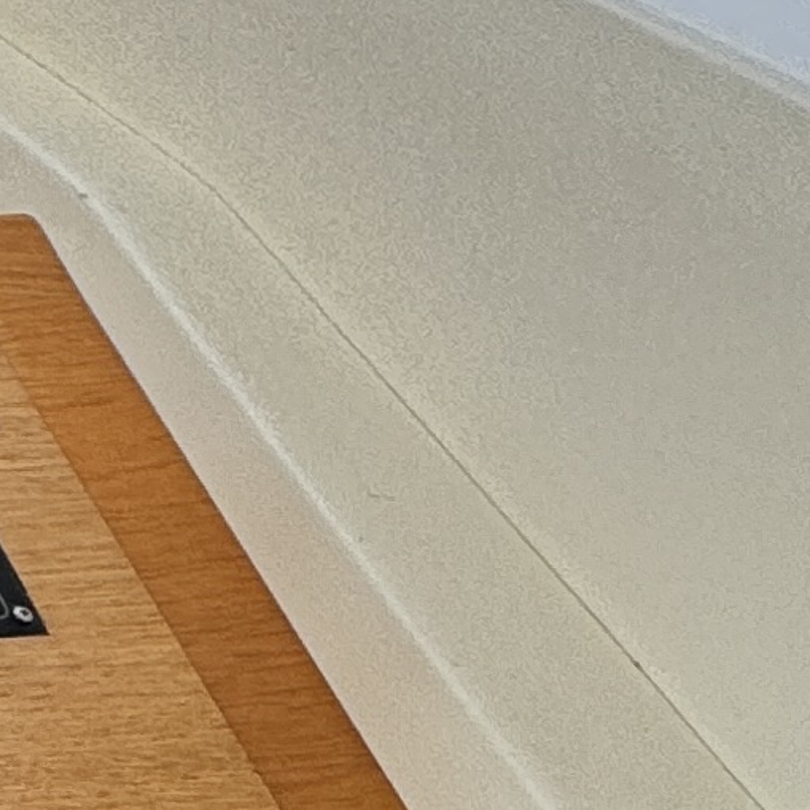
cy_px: 441
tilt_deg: -36.6
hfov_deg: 10.2
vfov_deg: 17.7
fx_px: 2594
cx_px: -1863
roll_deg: +0.5
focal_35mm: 98
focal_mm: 2.22
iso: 64
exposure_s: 1/99
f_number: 2.2
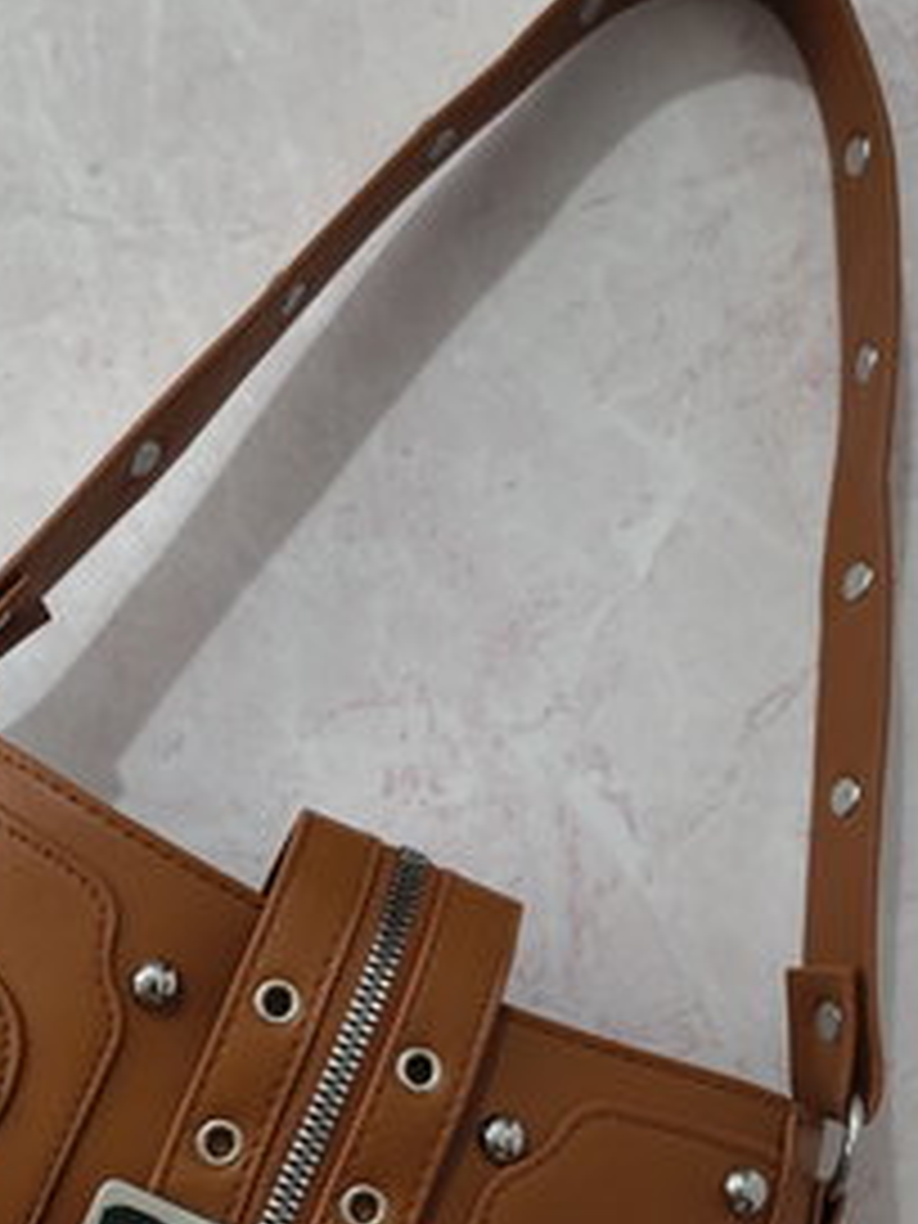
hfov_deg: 30.7
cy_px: 925
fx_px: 1662
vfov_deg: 39.3
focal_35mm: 47
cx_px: 328
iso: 556
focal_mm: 5.56
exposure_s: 1/50
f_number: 1.8
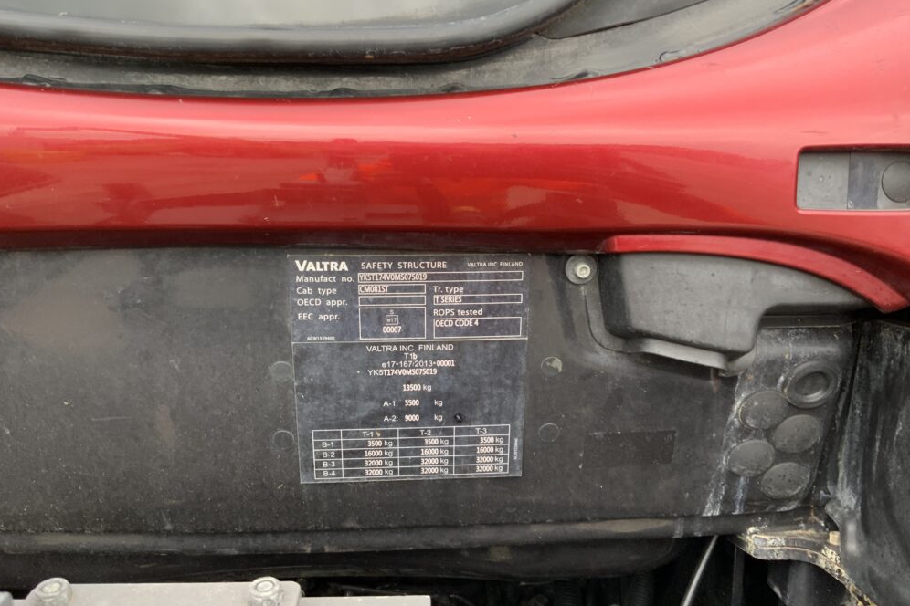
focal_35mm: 31
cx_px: 460
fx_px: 784
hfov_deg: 60.3
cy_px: 289
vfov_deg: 42.3
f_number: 1.8
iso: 50
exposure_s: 1/122
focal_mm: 3
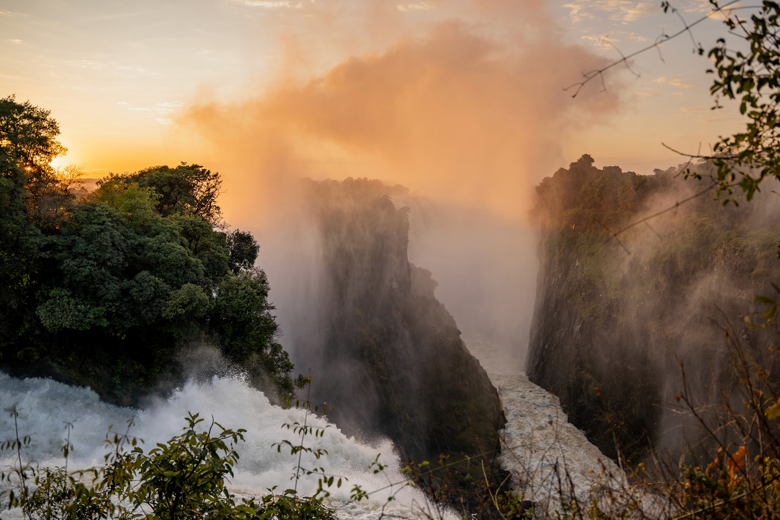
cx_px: 431
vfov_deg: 47.9
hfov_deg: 67.2
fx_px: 585
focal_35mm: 27
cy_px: 237
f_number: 2.8
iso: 100
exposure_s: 1/640
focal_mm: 24
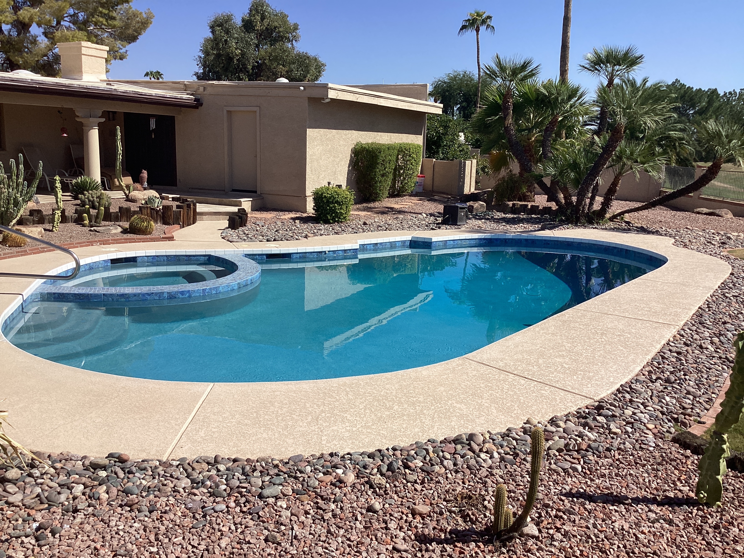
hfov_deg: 58.4
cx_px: 372
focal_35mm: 31
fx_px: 666
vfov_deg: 45.4
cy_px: 279
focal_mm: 3.3
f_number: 2.4
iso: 25
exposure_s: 1/2092
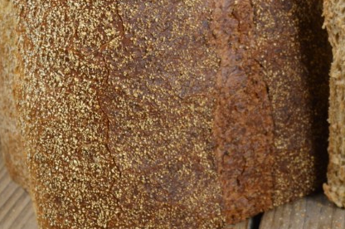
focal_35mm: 100
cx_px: 342
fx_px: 957
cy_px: 47
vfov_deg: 13.6
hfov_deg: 19.8
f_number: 6.3
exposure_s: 1/5
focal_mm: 24
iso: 100
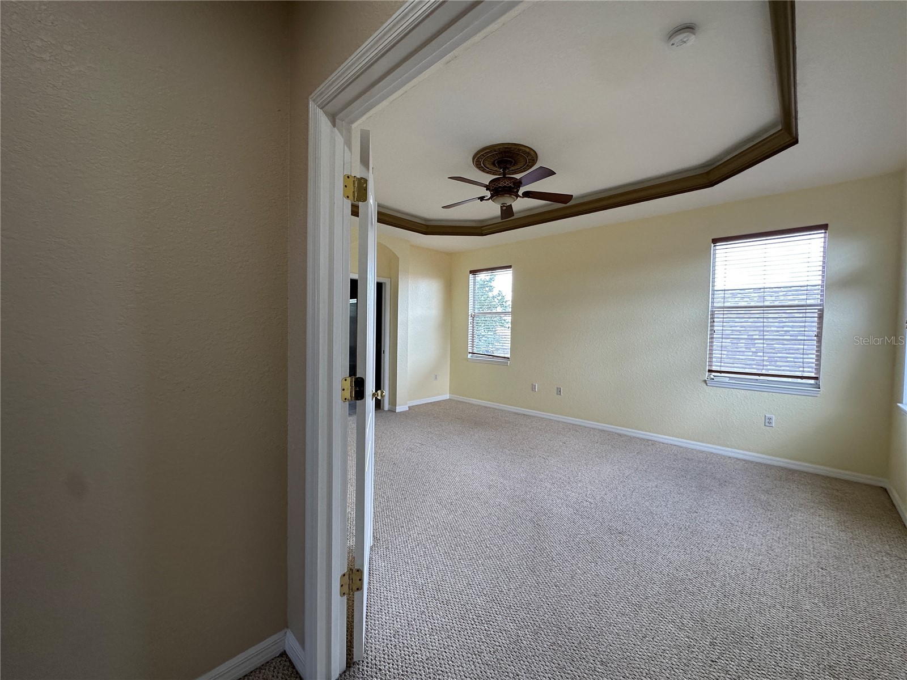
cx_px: 454
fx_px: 367
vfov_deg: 85.7
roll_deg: -1.0
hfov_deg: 102.1
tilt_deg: -2.0
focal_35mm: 14
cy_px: 340
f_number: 2.2
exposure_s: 1/120
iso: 160
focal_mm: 2.22
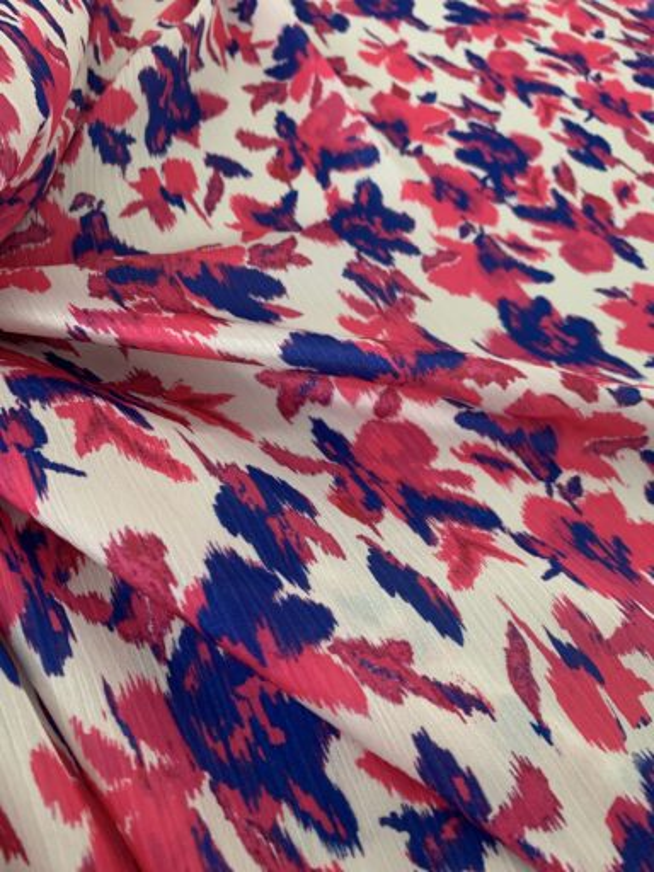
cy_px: 436
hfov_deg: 53.1
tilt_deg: -55.5
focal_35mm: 26
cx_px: 327
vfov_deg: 67.3
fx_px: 655
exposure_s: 1/50
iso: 400
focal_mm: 4.25
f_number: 1.8
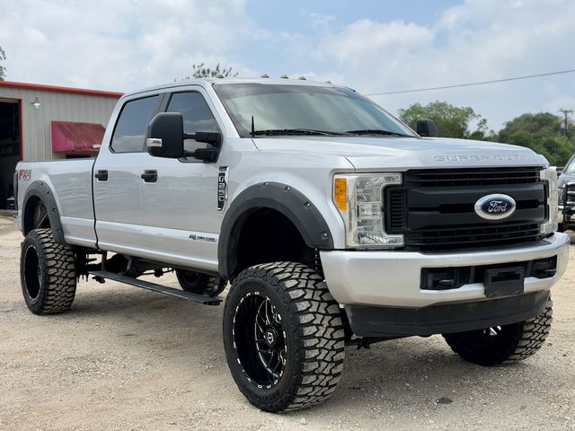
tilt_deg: -1.0
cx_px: 288
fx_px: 797
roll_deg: -0.3
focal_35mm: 48
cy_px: 216
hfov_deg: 39.7
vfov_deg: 30.3
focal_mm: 6.76
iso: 64
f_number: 1.78
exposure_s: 1/5587
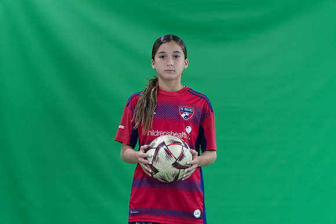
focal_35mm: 144
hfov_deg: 14.2
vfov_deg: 9.5
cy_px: 112
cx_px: 168
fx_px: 1344
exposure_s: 1/250
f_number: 2.8
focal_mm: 144
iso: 1000
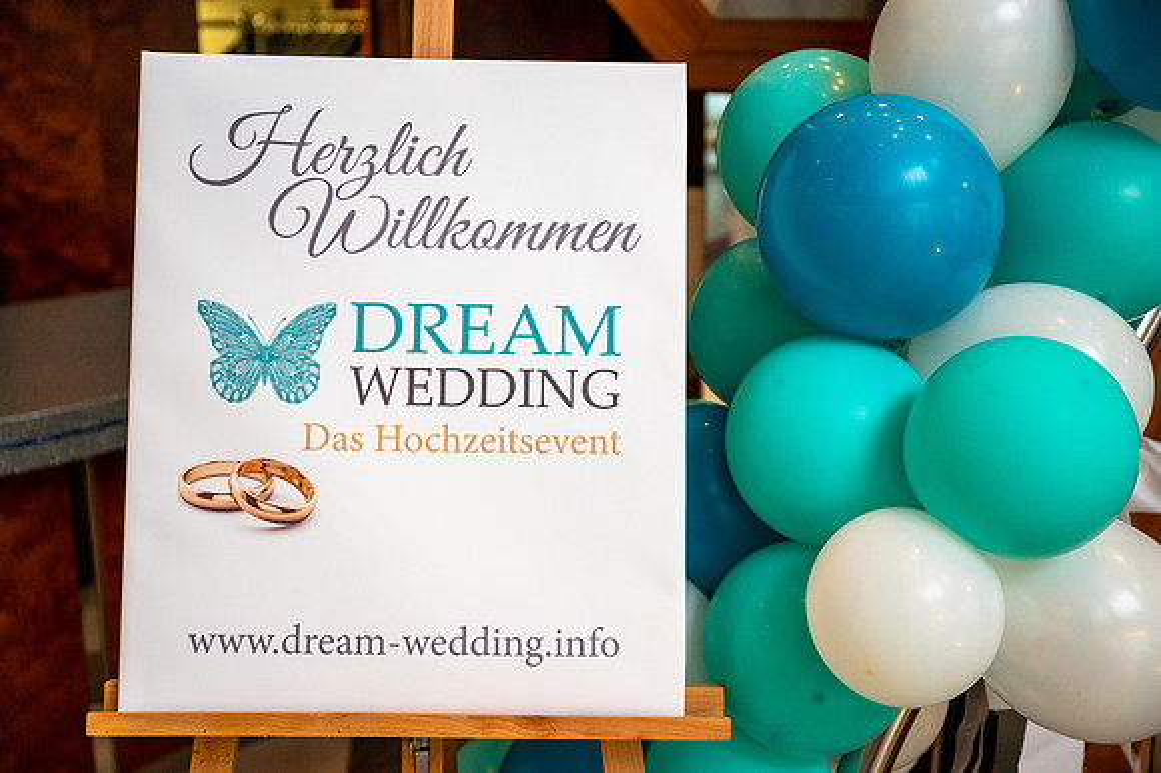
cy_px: 386
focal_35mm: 43
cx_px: 580
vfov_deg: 31.2
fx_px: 1386
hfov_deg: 45.5
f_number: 2.8
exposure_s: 1/500
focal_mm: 43
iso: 2000
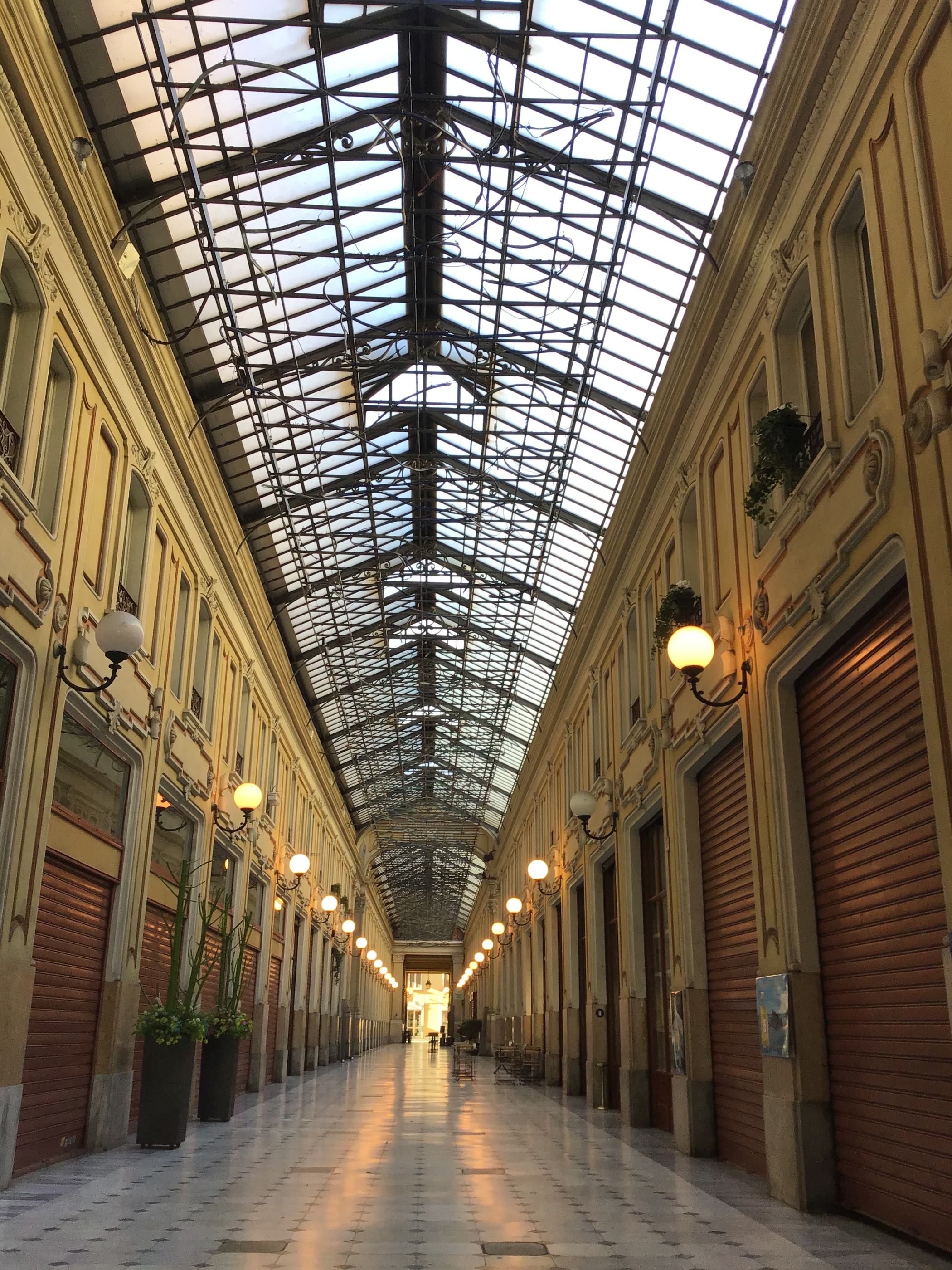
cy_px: 635
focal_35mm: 31
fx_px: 1137
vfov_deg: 58.4
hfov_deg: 45.4
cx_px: 476
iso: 32
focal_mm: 3.3
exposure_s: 1/50
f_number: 2.4
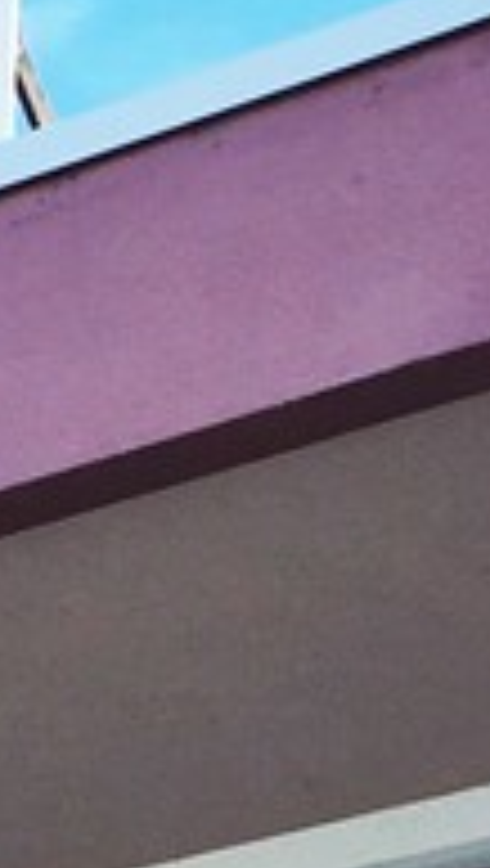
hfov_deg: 6.2
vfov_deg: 10.7
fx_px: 4513
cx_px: 22
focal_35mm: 196
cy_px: 1201
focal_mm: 4.15
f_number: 2.2
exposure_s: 1/754
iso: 25
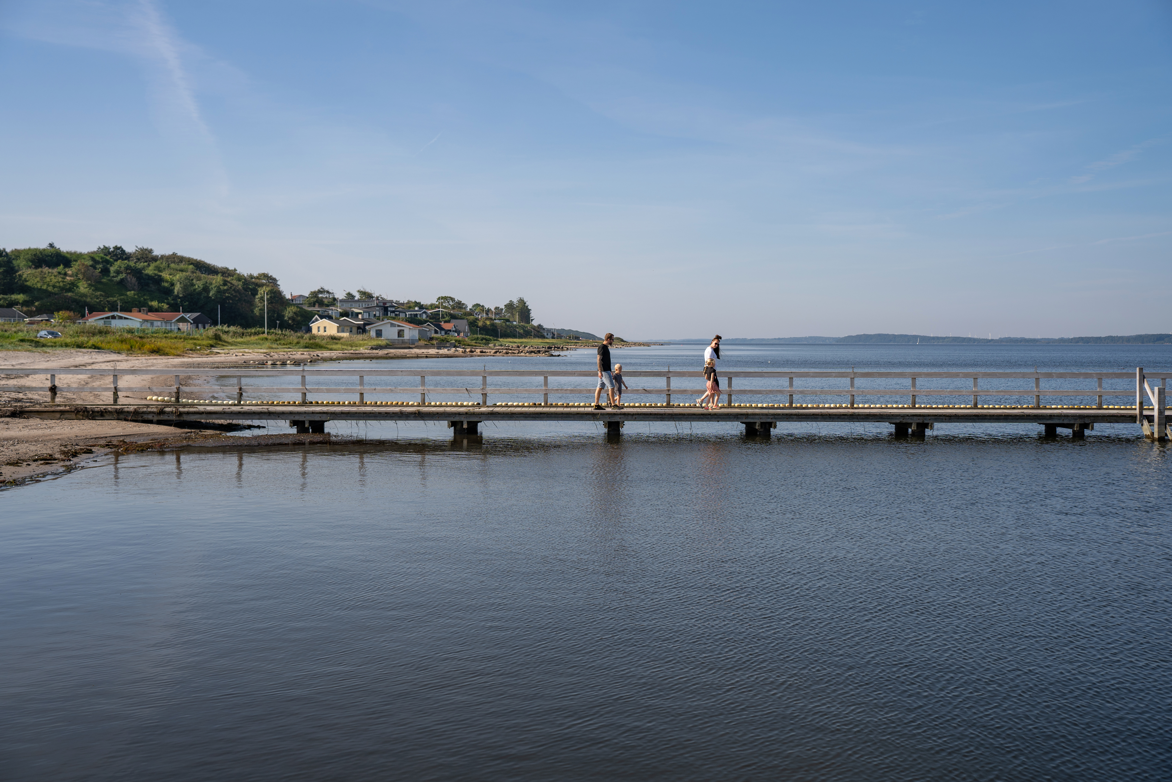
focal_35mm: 35
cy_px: 391
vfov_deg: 37.9
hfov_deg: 54.4
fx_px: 1139
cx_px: 586
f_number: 4
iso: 100
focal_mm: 35
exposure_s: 1/1250
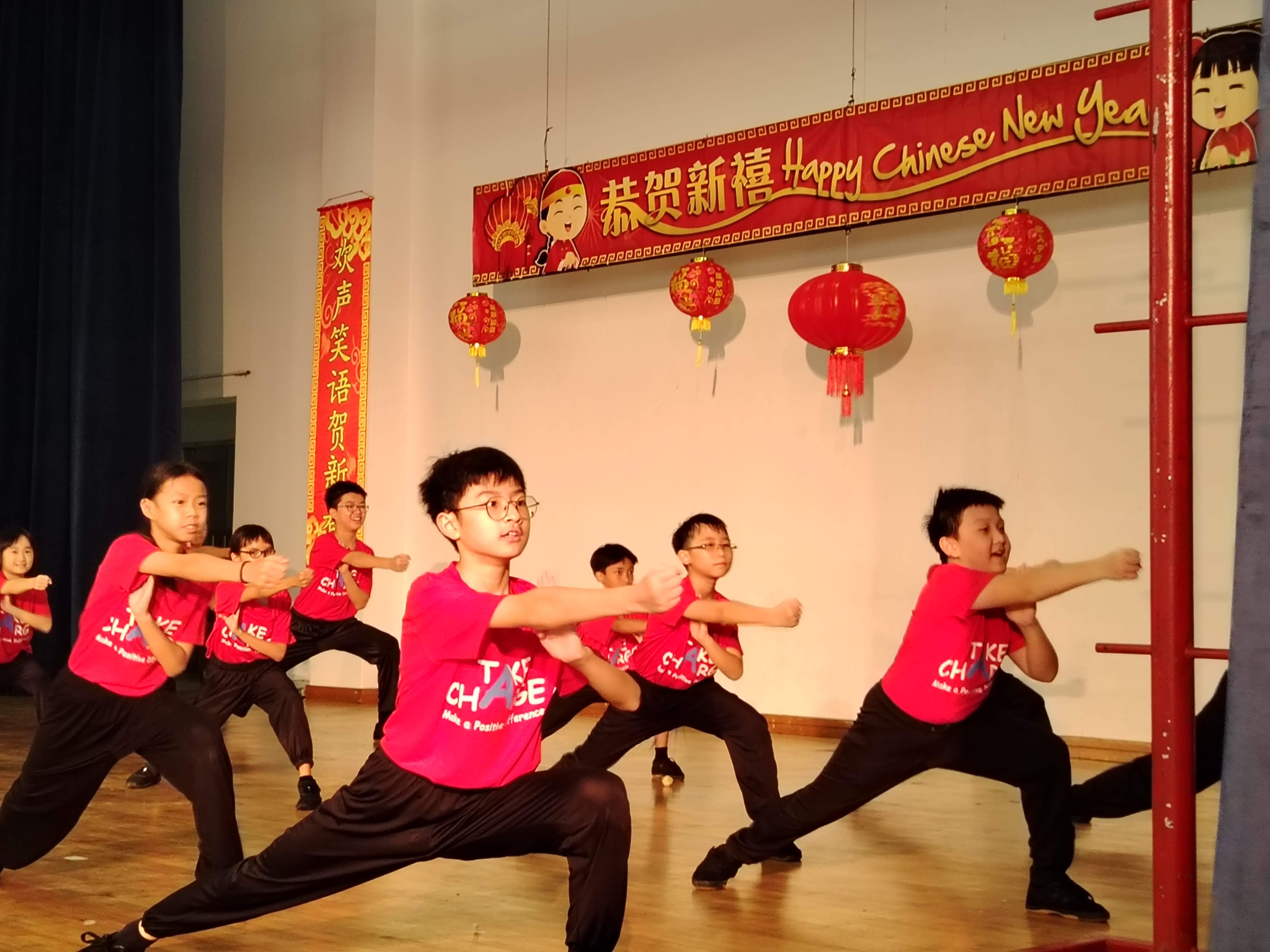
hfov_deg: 33.2
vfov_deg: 25.2
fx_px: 2128
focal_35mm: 58
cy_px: 476
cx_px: 635
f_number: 1.75
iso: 994
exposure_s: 1/50
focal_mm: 5.25
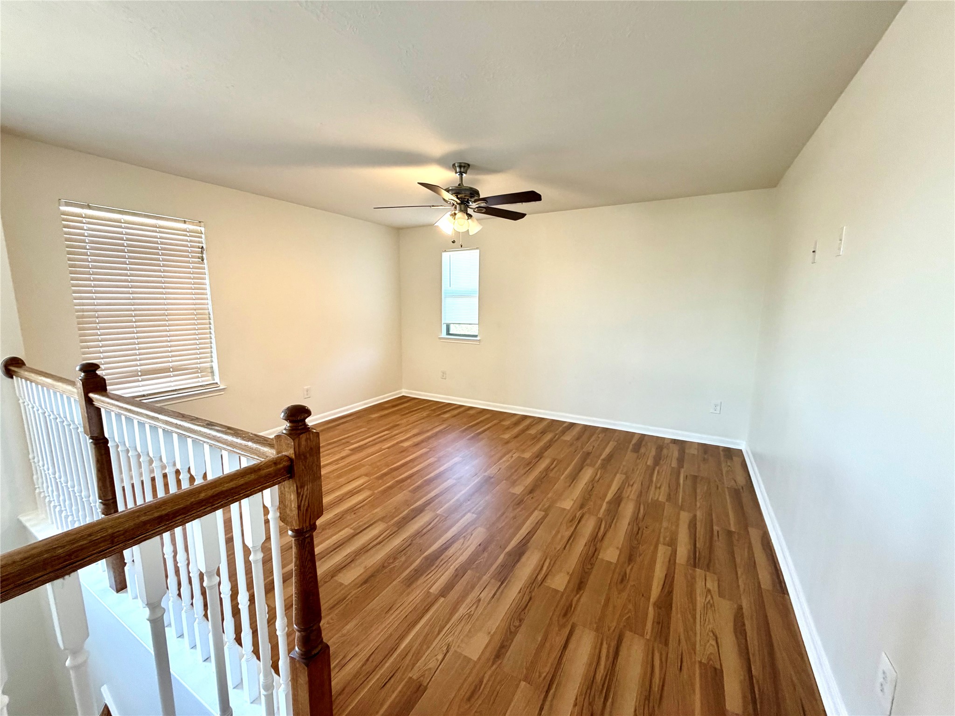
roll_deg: +0.4
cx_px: 478
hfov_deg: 102.1
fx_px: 386
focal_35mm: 14
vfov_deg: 85.7
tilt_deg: -8.3
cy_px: 358
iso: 200
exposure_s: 1/60
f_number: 2.2
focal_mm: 2.22
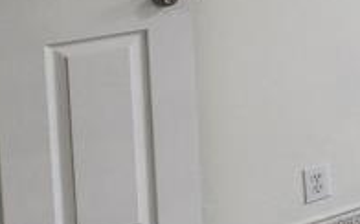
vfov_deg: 16.2
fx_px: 706
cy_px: -130
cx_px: 748
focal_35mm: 72
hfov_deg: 17.9
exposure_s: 1/60
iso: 80
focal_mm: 2.2
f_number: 2.2
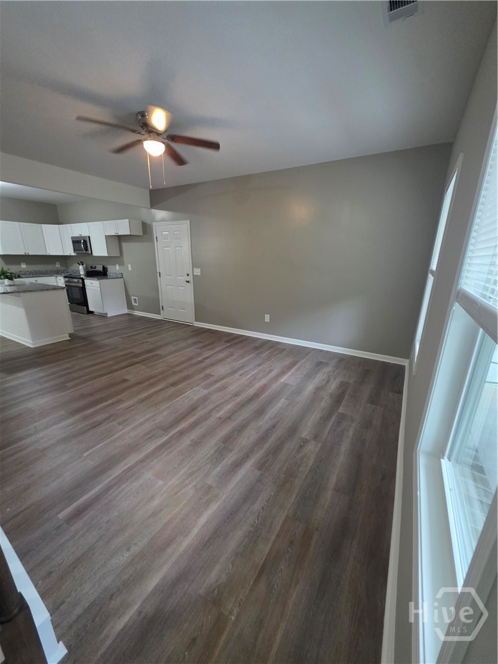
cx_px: 249
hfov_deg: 89.9
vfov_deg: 106.2
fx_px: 249
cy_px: 332
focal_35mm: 13
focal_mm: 2.2
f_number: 1.9
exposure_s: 1/60
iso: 400
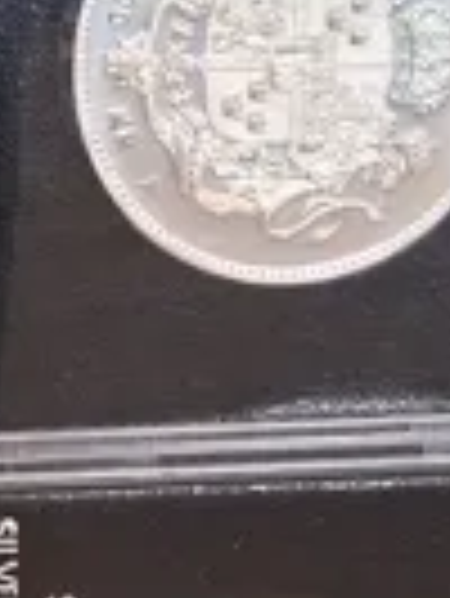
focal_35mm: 117
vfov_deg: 16.6
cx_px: -140
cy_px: 549
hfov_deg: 12.3
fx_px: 2025
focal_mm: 3.98
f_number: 1.8
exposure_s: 1/100
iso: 250
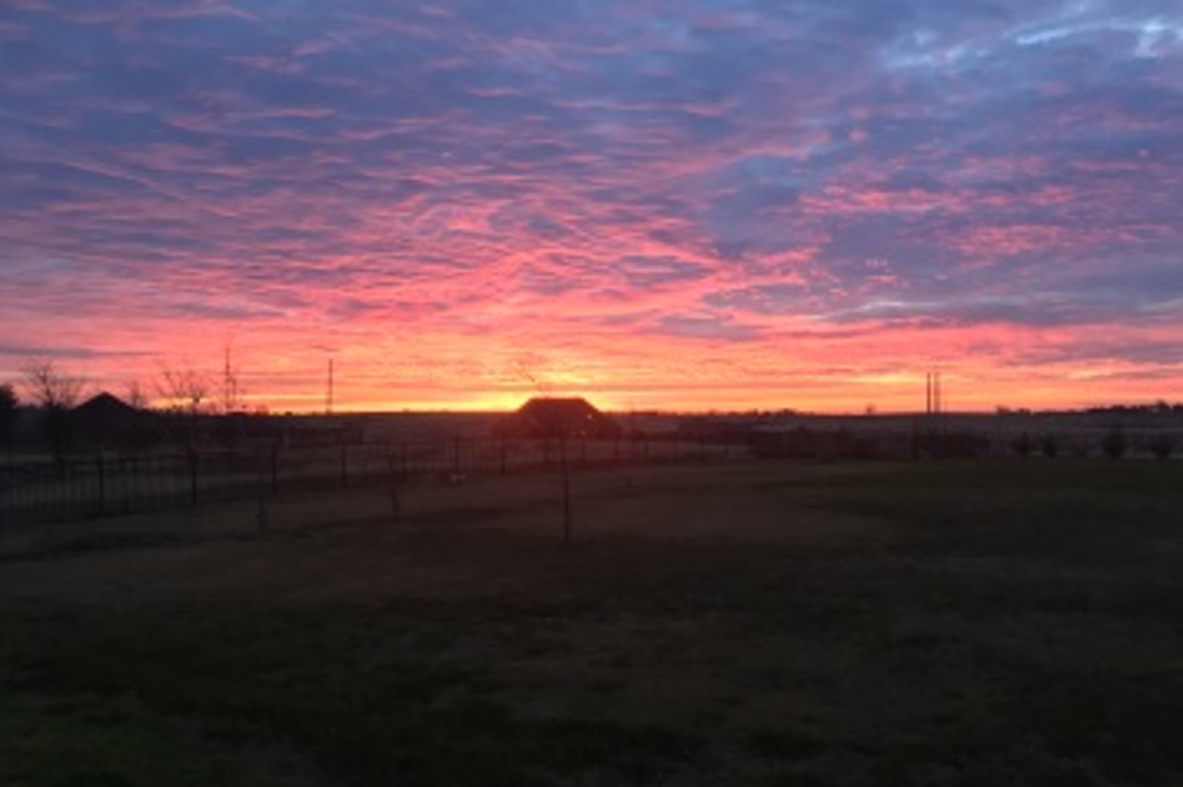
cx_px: 601
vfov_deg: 42.3
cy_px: 385
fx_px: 1018
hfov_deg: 60.3
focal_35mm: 31
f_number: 2.2
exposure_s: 1/30
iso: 100
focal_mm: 4.15
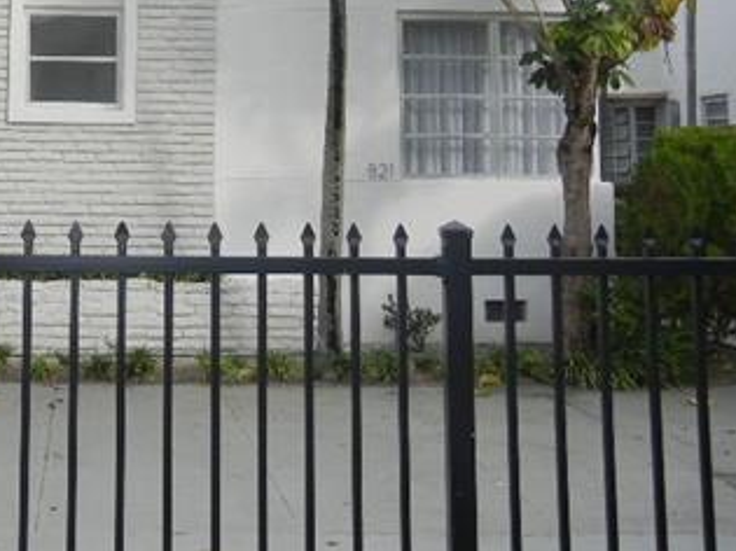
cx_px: 119
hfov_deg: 30.7
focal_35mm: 61
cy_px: 14
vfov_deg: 23.1
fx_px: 1296
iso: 160
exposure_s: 1/326
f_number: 3.5
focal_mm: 5.4
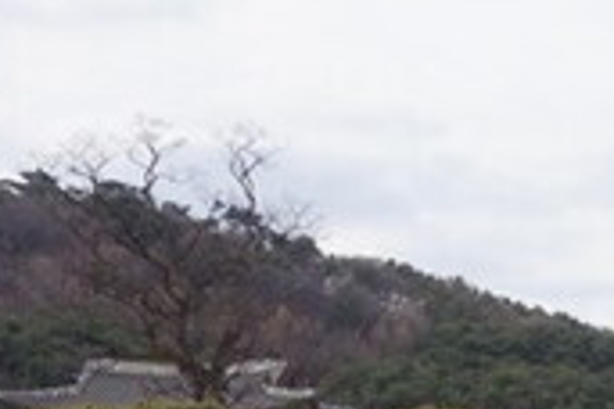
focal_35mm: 84
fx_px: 1433
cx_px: 707
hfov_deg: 22.6
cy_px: 635
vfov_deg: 15.0
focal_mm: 16
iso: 100
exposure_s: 1/80
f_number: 14
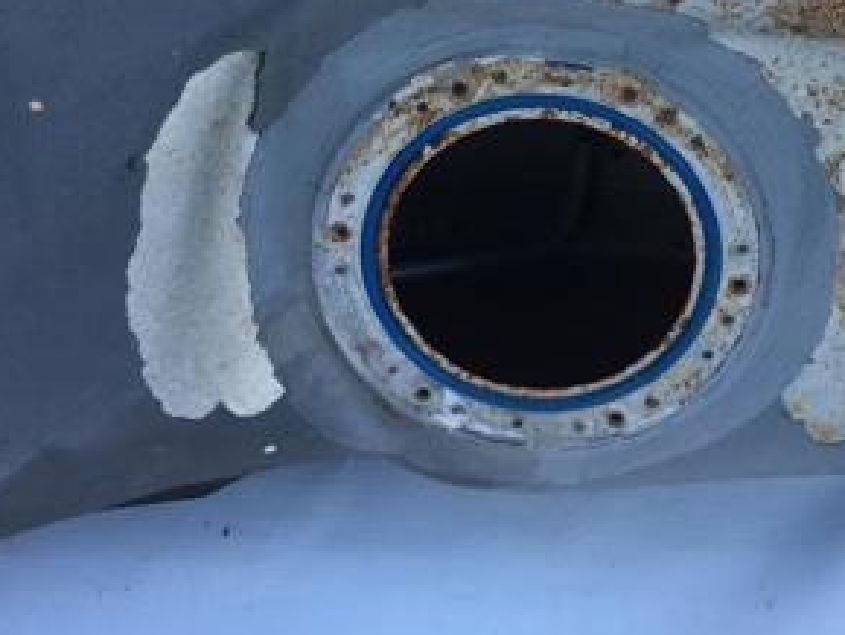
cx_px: 592
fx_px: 1564
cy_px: -38
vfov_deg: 21.9
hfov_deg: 29.9
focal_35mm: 64
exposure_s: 1/100
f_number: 2.2
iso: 25
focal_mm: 4.15
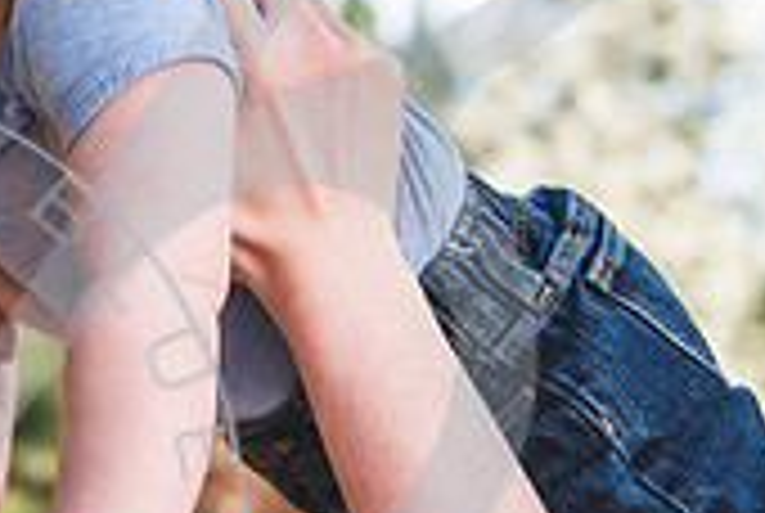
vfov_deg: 12.6
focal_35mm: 109
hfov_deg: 18.3
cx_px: 9
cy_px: 155
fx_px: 2320
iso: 100
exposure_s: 1/1000
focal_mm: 32
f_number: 2.8
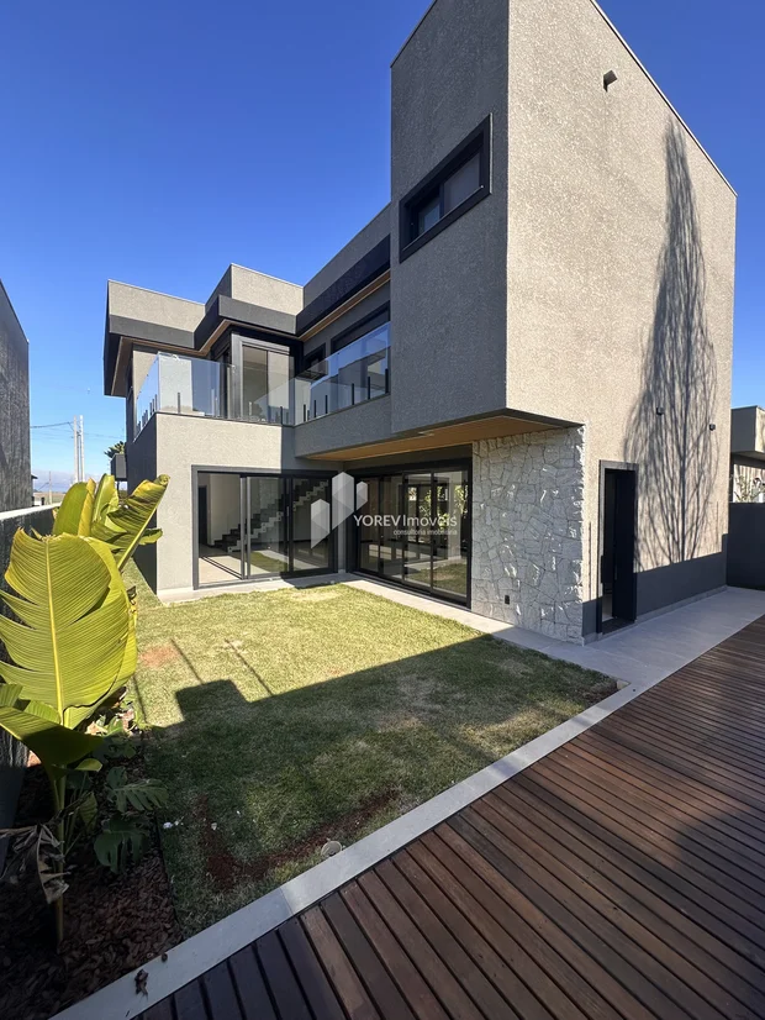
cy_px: 510
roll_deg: -0.5
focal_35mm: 14
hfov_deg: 85.7
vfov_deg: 102.0
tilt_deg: -1.4
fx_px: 412
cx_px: 382
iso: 40
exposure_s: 1/578
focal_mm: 2.22
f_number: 2.2
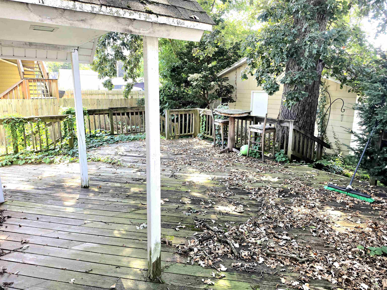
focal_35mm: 23
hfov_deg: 73.9
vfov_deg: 58.9
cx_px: 194
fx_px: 257
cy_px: 145
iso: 16
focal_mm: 6.5
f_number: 1.4
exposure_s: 1/120
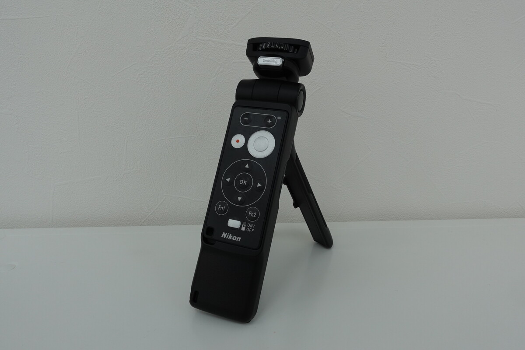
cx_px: 262
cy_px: 175
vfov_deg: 53.1
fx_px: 350
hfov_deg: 73.7
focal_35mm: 24
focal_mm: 8.8
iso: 320
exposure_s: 1/30
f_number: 10
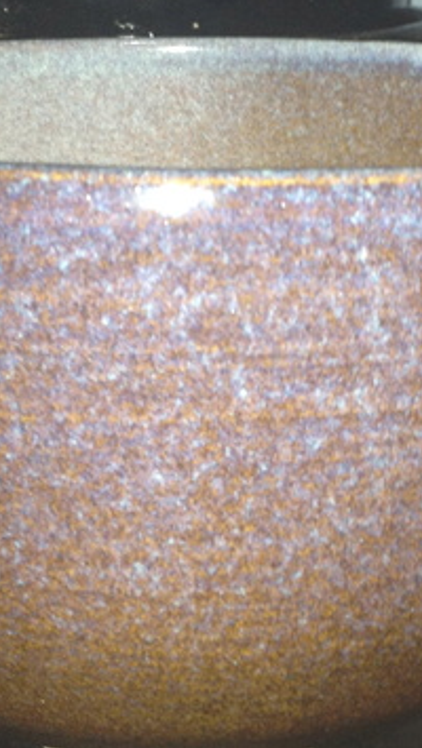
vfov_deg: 24.7
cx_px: 226
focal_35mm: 86
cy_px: 278
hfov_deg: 14.1
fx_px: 1709
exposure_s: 1/20
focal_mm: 4.28
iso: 100
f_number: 2.4
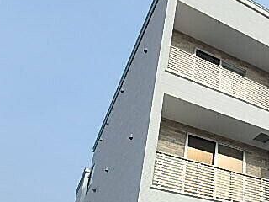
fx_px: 326
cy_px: 193
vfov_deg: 32.2
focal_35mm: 42
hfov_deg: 40.4
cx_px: 256
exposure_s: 1/500
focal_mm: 3.7
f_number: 6
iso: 125
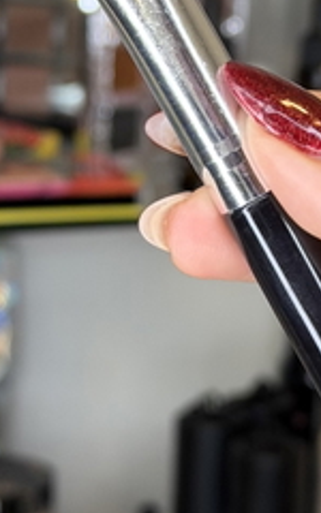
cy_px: 142
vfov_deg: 18.4
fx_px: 1582
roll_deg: -3.2
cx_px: 216
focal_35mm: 113
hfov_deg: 11.6
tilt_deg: -8.6
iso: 80
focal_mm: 6.76
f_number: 1.78
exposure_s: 1/129
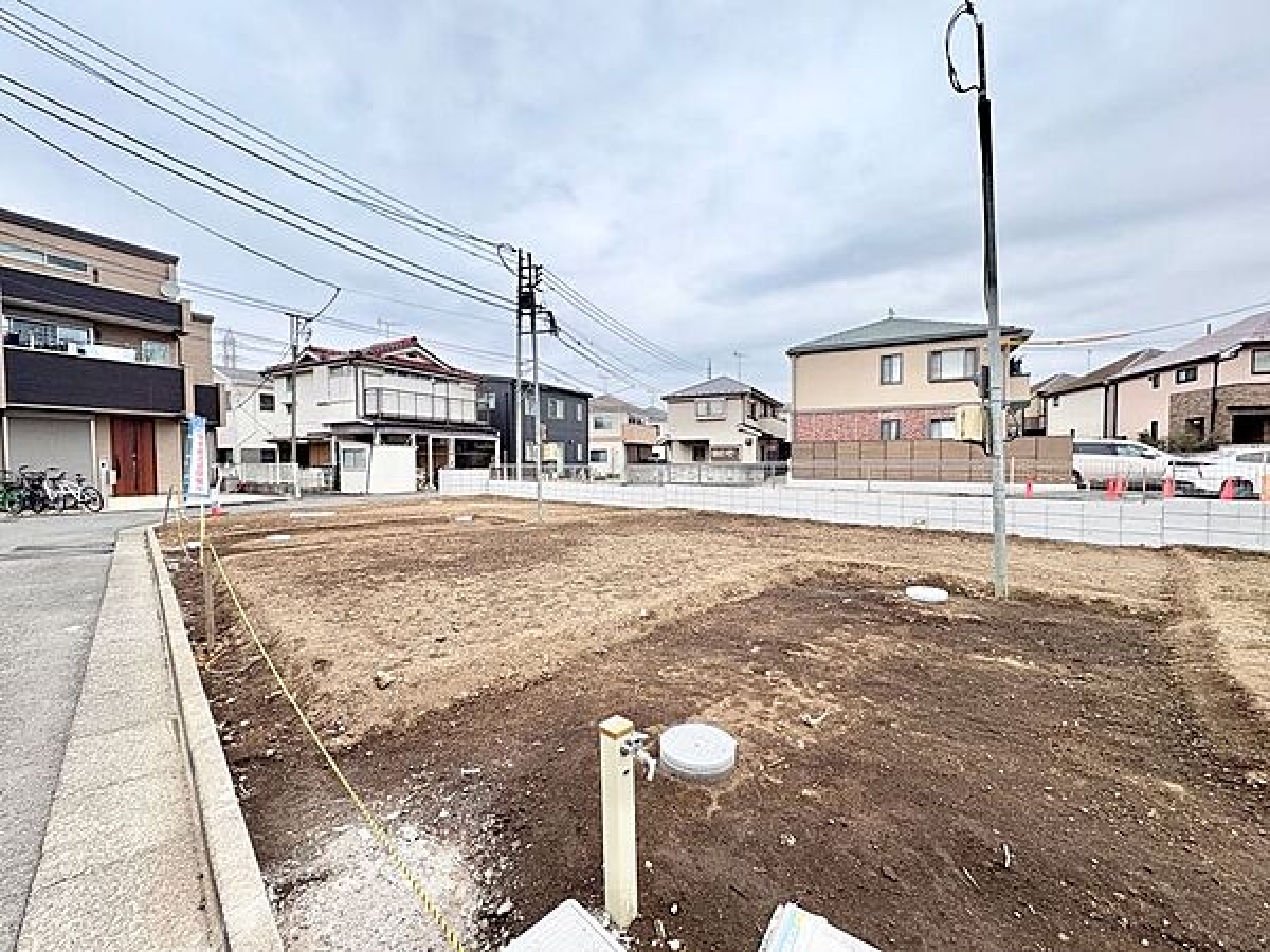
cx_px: 635
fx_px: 514
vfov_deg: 85.7
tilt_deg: -1.7
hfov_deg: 102.1
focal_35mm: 14
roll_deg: +0.7
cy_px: 476
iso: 40
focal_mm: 2.22
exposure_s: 1/525
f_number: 2.2
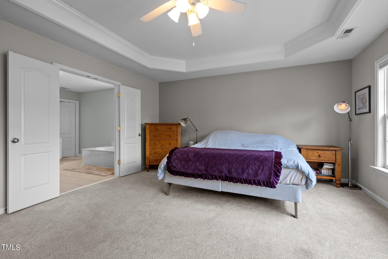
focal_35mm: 16
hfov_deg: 96.7
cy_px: 130
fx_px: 172
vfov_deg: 73.7
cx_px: 194
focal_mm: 16
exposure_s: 1/2
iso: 400
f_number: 8
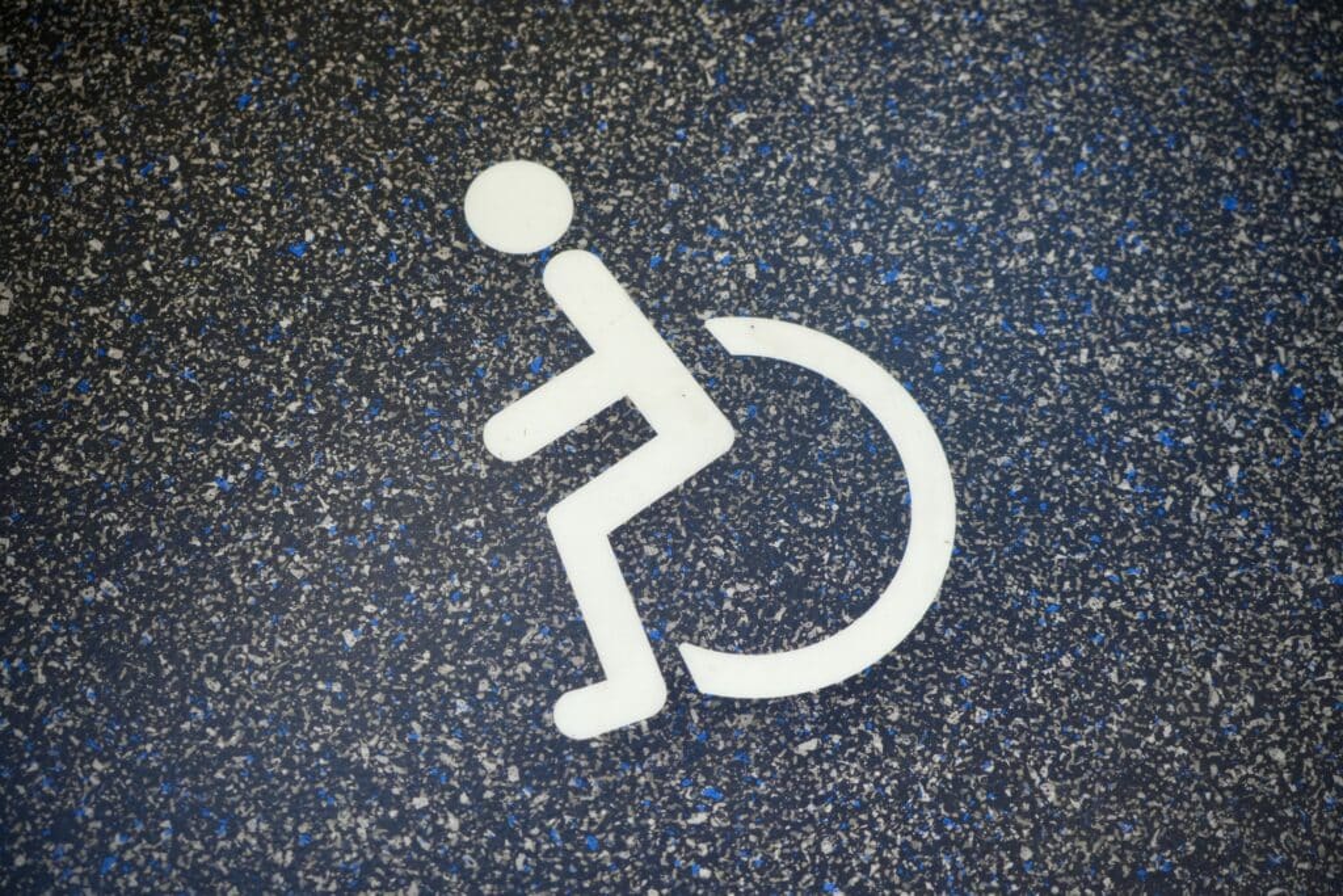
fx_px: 2425
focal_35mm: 65
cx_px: 672
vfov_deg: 20.9
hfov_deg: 31.0
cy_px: 448
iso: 1000
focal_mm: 65
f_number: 4
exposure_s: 1/250
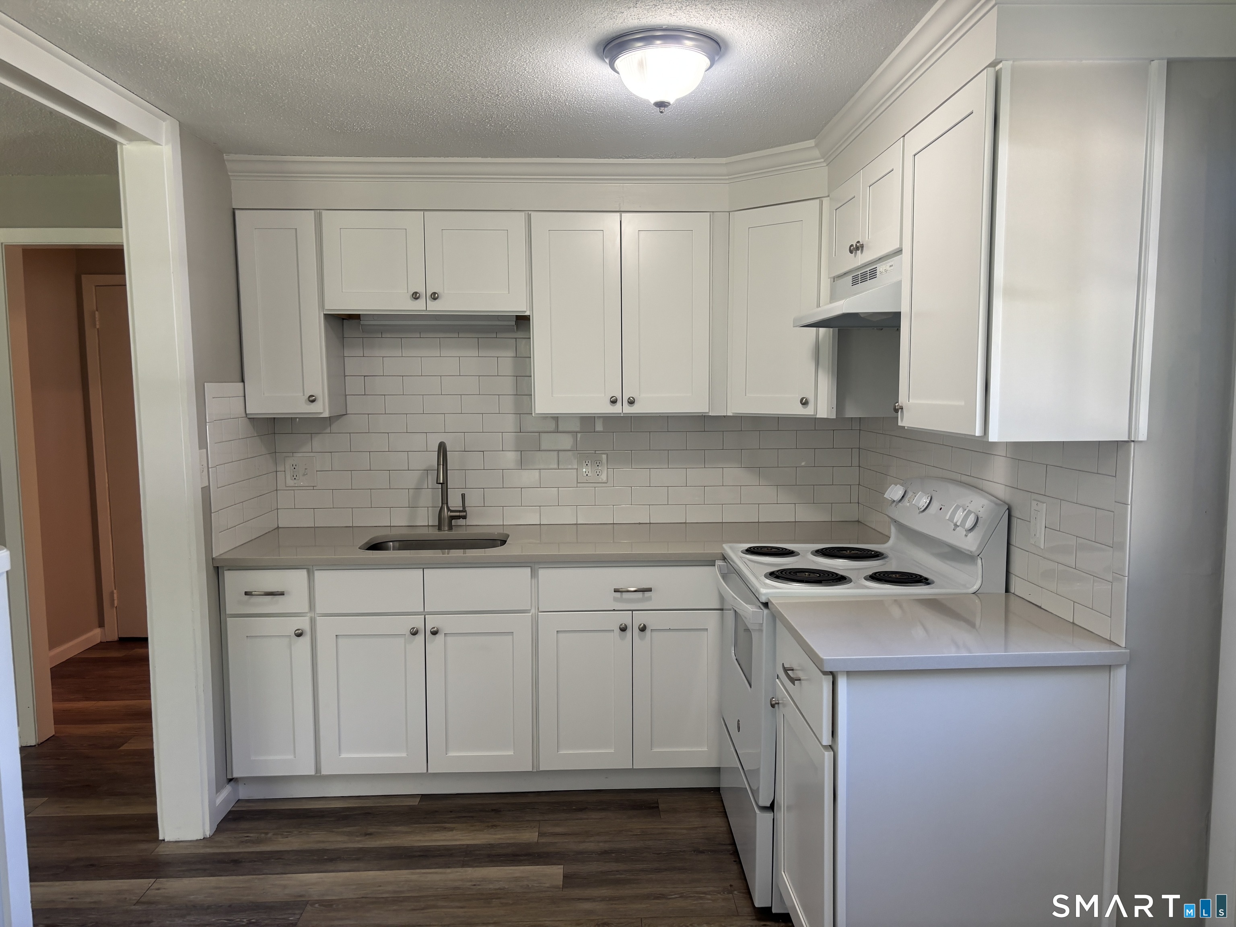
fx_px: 928
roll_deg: +0.9
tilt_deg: -5.1
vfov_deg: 53.1
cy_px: 464
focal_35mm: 26
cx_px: 618
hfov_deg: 67.3
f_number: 1.6
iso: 80
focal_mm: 5.96
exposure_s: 1/60
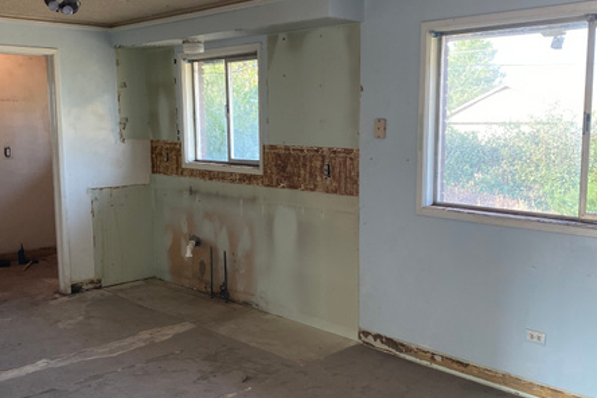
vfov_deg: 34.2
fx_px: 647
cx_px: 303
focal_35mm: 39
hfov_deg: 49.6
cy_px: 212
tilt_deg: -7.7
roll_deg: +0.1
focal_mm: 4.25
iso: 80
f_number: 1.8
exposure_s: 1/121
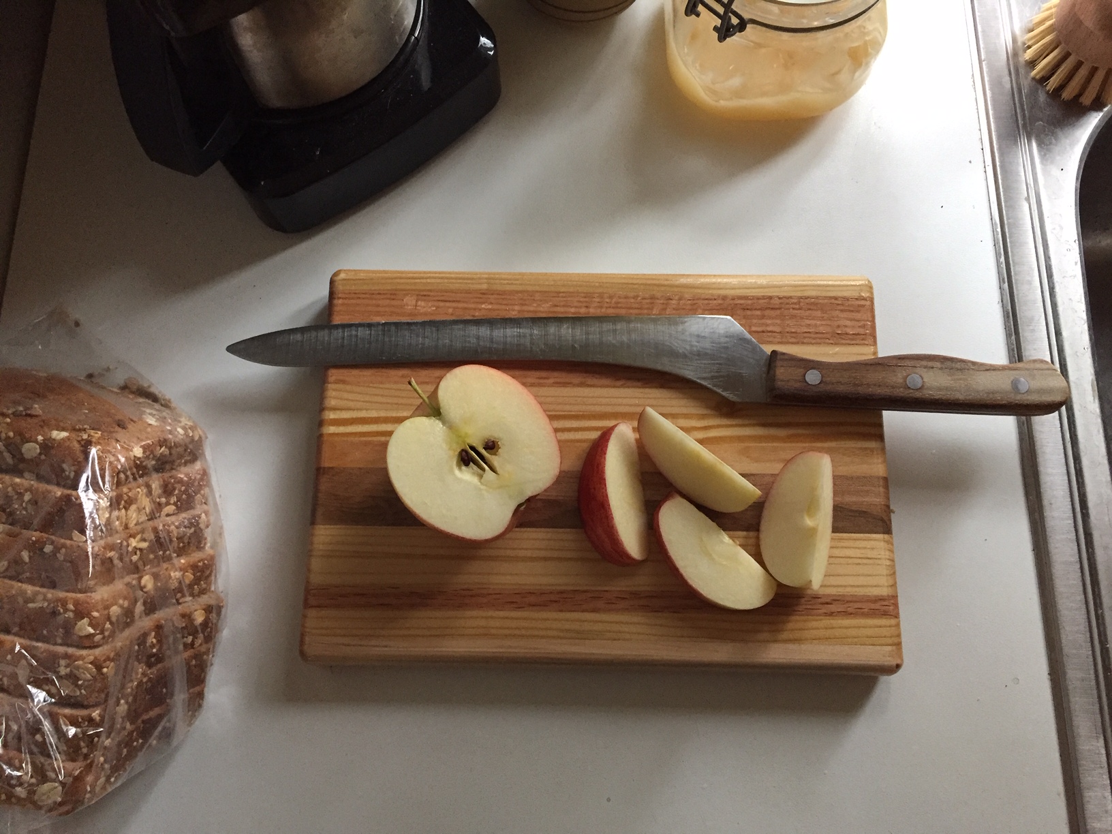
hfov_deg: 61.7
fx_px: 932
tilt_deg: -75.0
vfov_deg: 48.2
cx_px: 556
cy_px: 417
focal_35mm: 29
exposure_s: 1/30
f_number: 2.2
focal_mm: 4.15
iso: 250
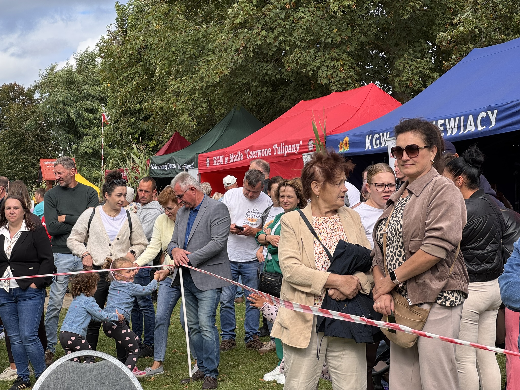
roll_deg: +1.1
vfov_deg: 19.1
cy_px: 195
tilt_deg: +2.3
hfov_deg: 25.3
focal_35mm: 77
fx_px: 1157
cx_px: 260
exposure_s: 1/361
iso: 25
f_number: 2.8
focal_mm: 9
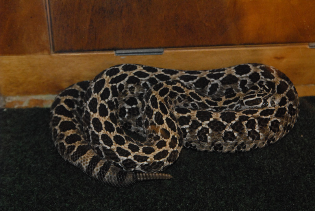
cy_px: 106
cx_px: 158
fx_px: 986
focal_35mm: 112
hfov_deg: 18.1
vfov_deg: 12.2
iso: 1600
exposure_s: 1/30
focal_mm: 75
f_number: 5.6
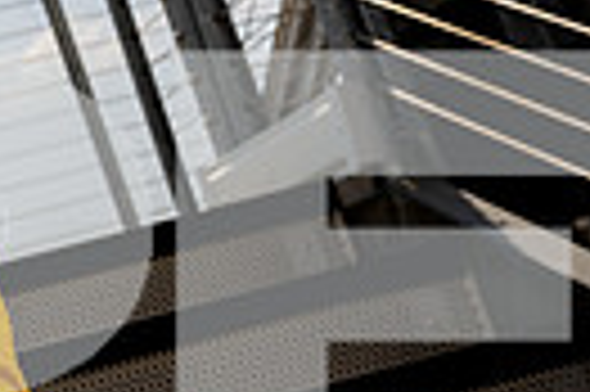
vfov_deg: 8.1
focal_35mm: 164
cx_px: -437
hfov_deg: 11.7
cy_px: -255
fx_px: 2684
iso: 100
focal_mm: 37
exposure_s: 1/250
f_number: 8
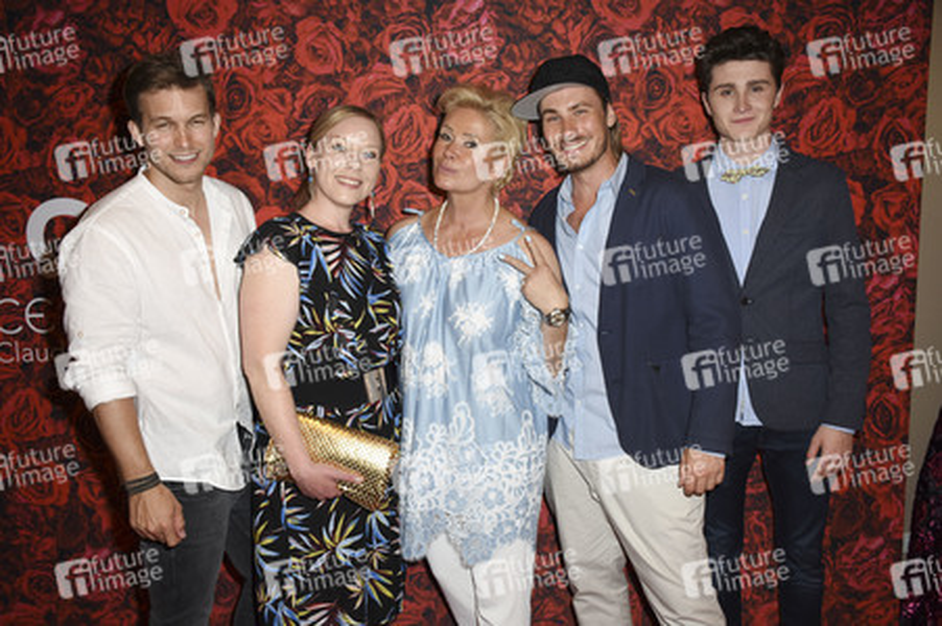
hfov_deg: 57.3
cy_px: 313
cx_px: 471
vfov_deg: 39.9
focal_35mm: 33
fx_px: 863
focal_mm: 22
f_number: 4.5
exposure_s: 1/160
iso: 500
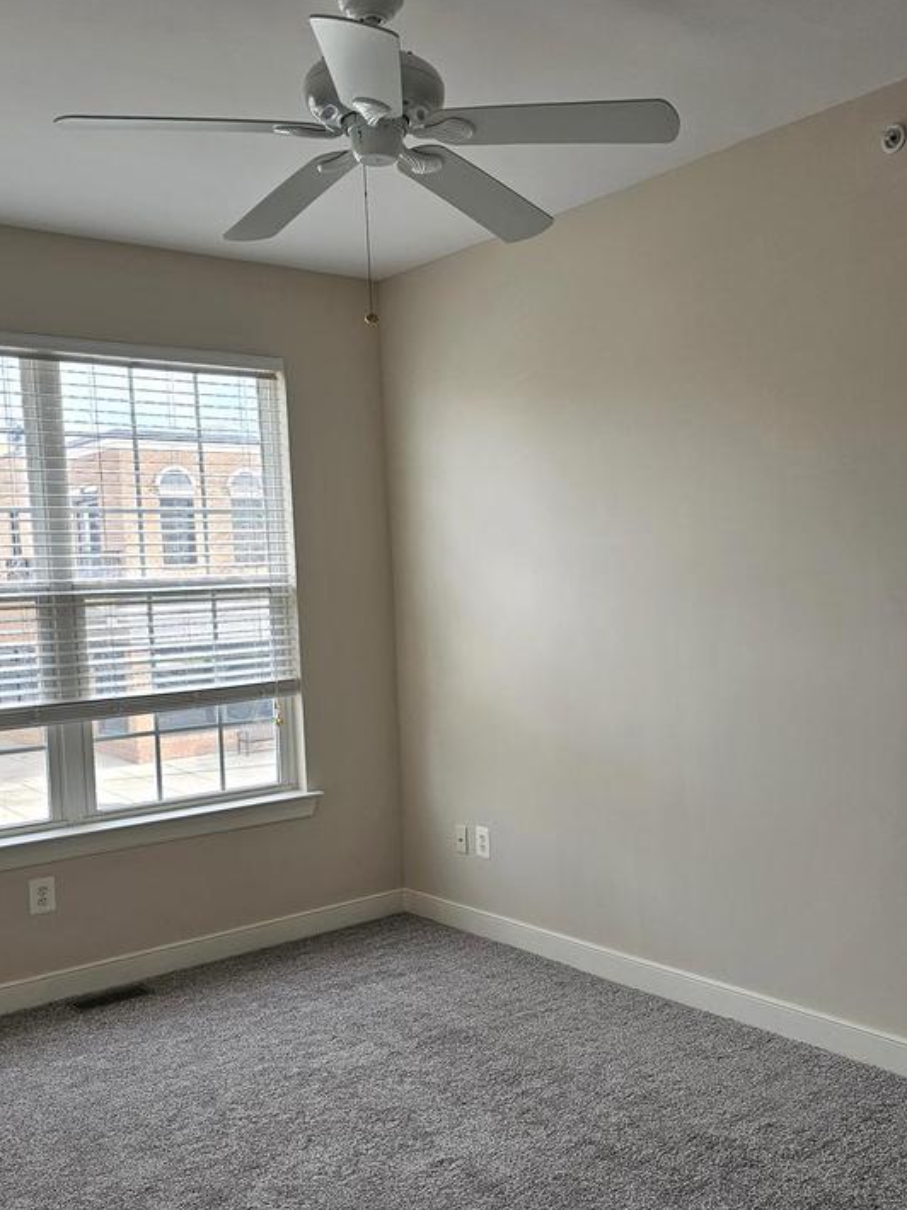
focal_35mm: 35
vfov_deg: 52.5
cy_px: 690
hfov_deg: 40.6
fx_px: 1223
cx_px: 496
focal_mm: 6.3
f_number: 1.7
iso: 64
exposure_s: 1/207
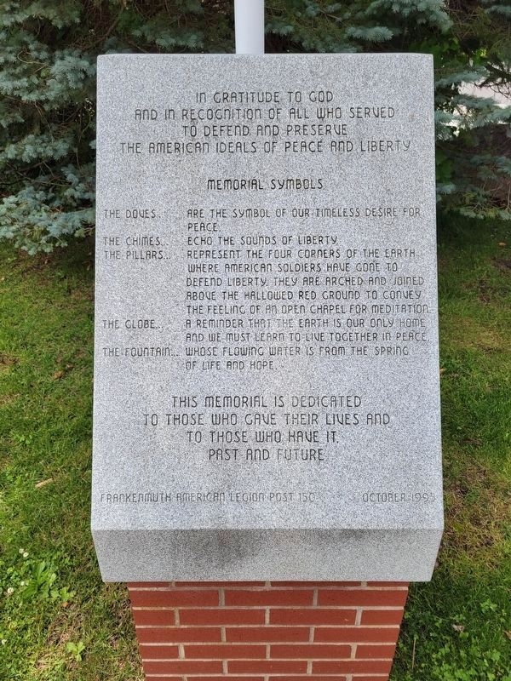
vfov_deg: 67.3
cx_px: 256
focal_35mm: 26
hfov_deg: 53.1
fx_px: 512
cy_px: 340
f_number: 1.8
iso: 40
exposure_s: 1/1179
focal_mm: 5.4
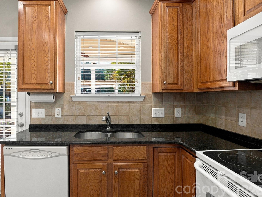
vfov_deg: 69.9
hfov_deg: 85.5
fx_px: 140
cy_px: 98
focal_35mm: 19
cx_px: 112
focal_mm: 11
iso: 200
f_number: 8
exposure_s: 1/160
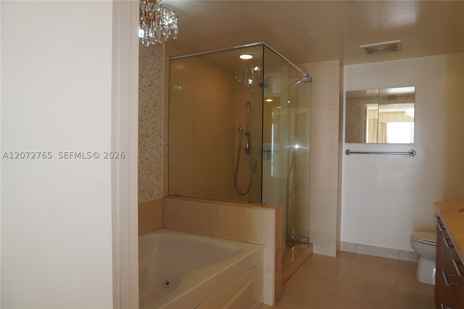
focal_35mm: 24
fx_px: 309
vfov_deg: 53.1
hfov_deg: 73.7
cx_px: 232
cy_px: 154
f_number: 5.6
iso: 320
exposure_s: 1/60
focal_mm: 16
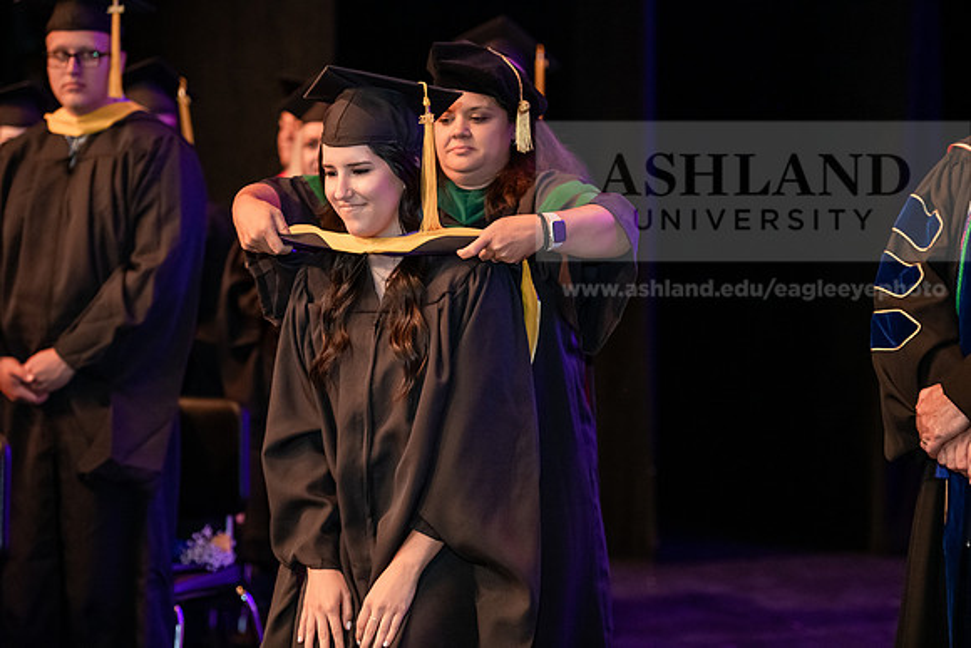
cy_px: 324
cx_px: 486
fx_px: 2833
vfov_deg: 13.0
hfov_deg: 19.5
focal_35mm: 105
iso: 3200
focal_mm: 105
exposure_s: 1/200
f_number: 3.2
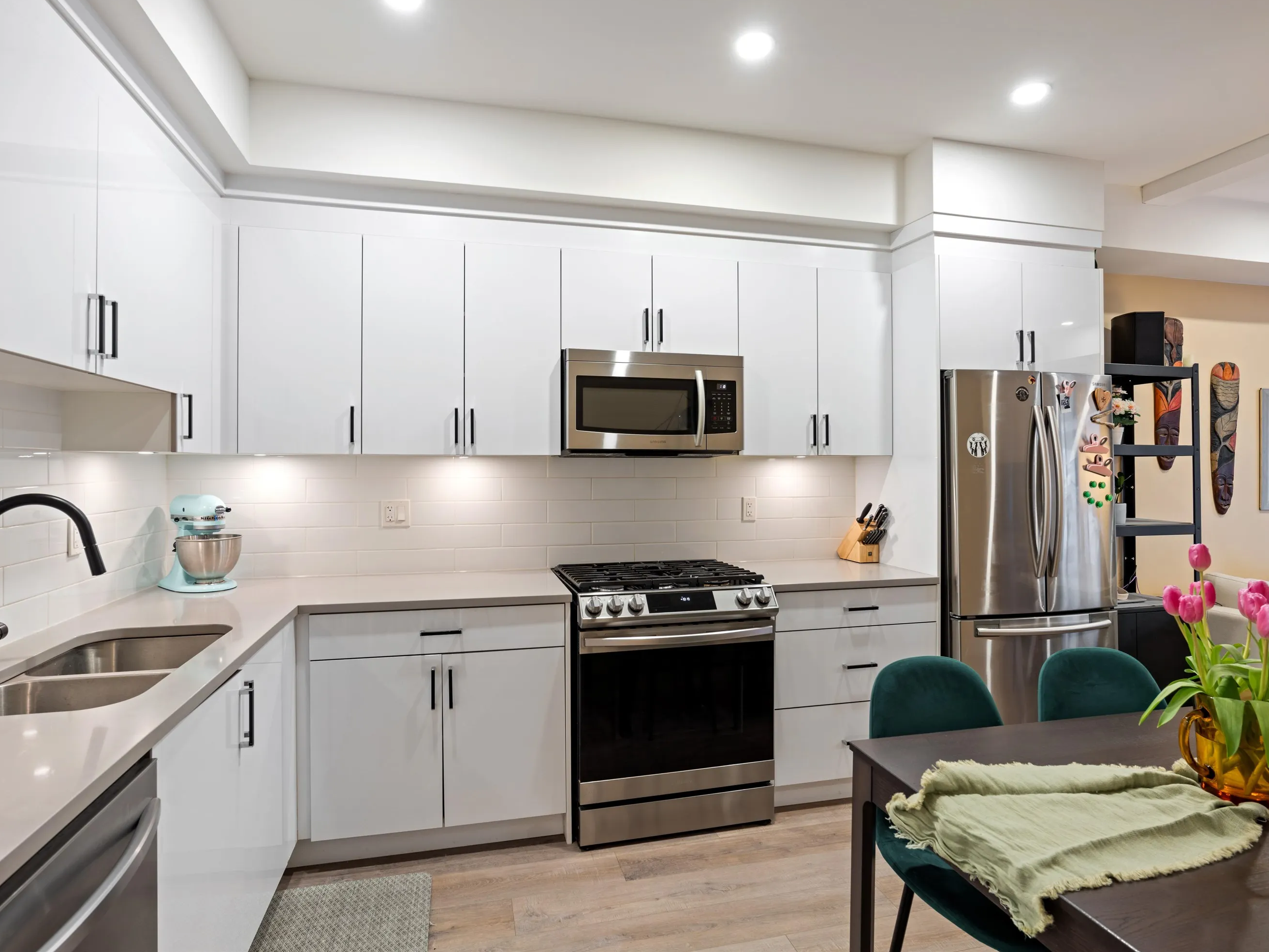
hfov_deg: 87.7
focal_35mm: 18
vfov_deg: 71.6
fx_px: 660
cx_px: 623
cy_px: 457
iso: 100
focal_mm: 16
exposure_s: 1.6
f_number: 8
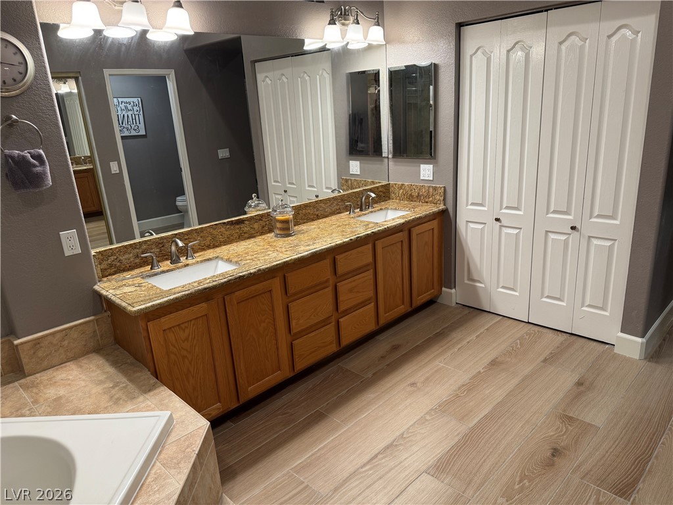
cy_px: 252
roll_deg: +3.7
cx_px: 336
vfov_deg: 56.8
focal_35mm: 24
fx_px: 467
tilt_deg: -17.6
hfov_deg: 71.6
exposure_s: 1/60
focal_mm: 6.76
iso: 125
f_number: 1.78
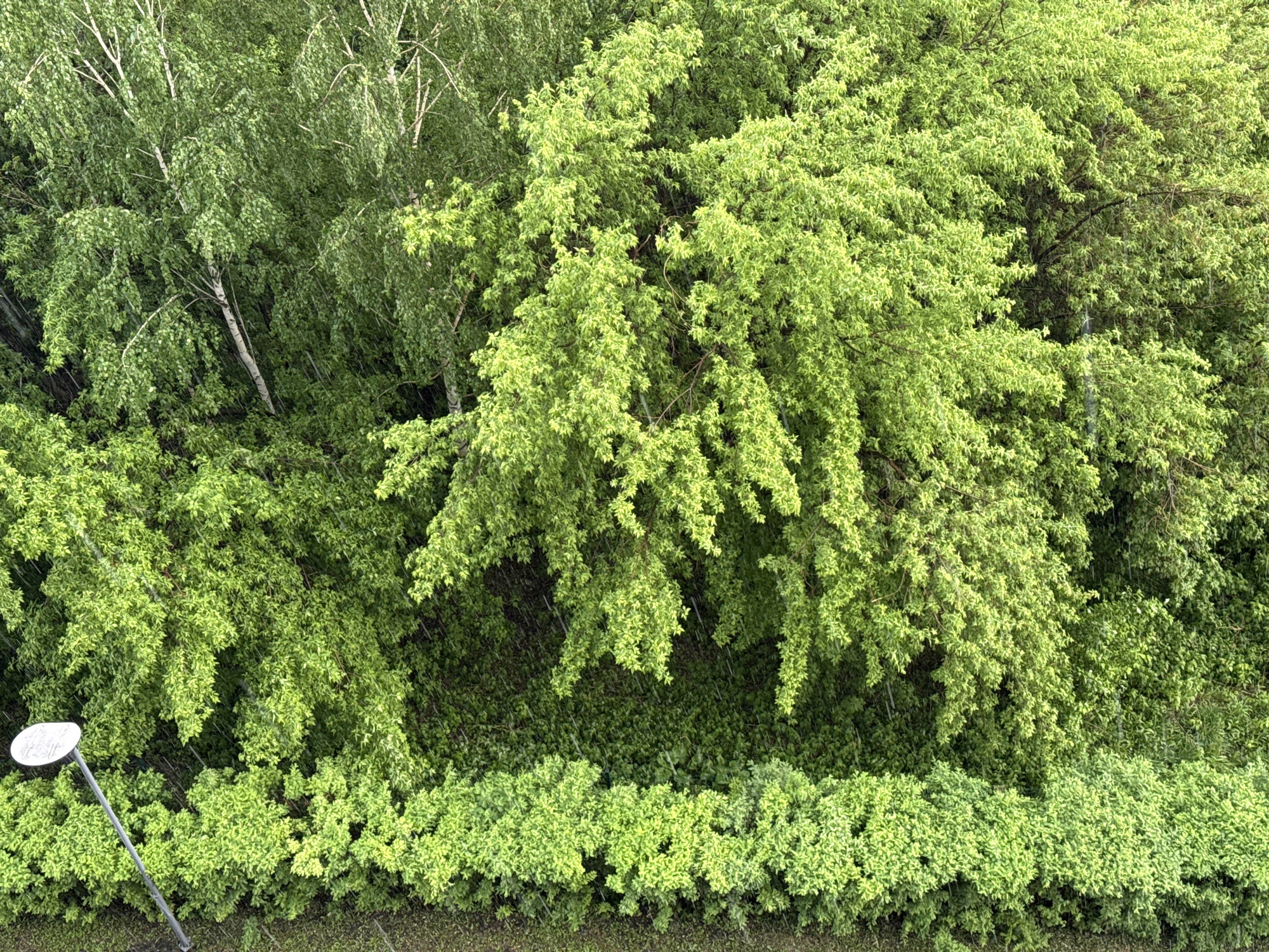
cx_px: 634
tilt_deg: -47.7
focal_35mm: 48
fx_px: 1760
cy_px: 476
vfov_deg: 30.3
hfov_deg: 39.7
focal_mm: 6.76
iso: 100
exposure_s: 1/121
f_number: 1.78
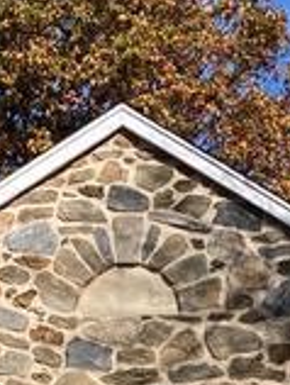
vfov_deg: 9.7
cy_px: 755
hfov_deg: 7.6
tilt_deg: +9.6
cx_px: 453
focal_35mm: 191
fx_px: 2128
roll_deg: +1.8
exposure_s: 1/1499
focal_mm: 3.99
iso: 20
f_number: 1.8
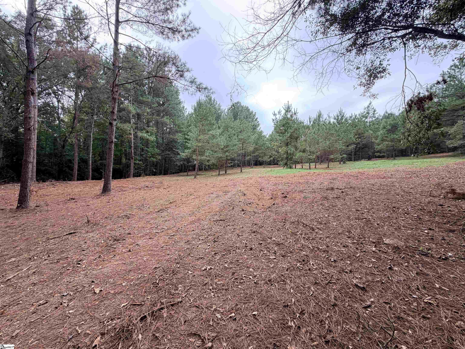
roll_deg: +0.3
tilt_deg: -0.7
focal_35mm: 14
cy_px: 174
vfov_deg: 85.7
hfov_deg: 102.1
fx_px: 188
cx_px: 232
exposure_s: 1/421
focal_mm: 2.22
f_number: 2.2
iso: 64
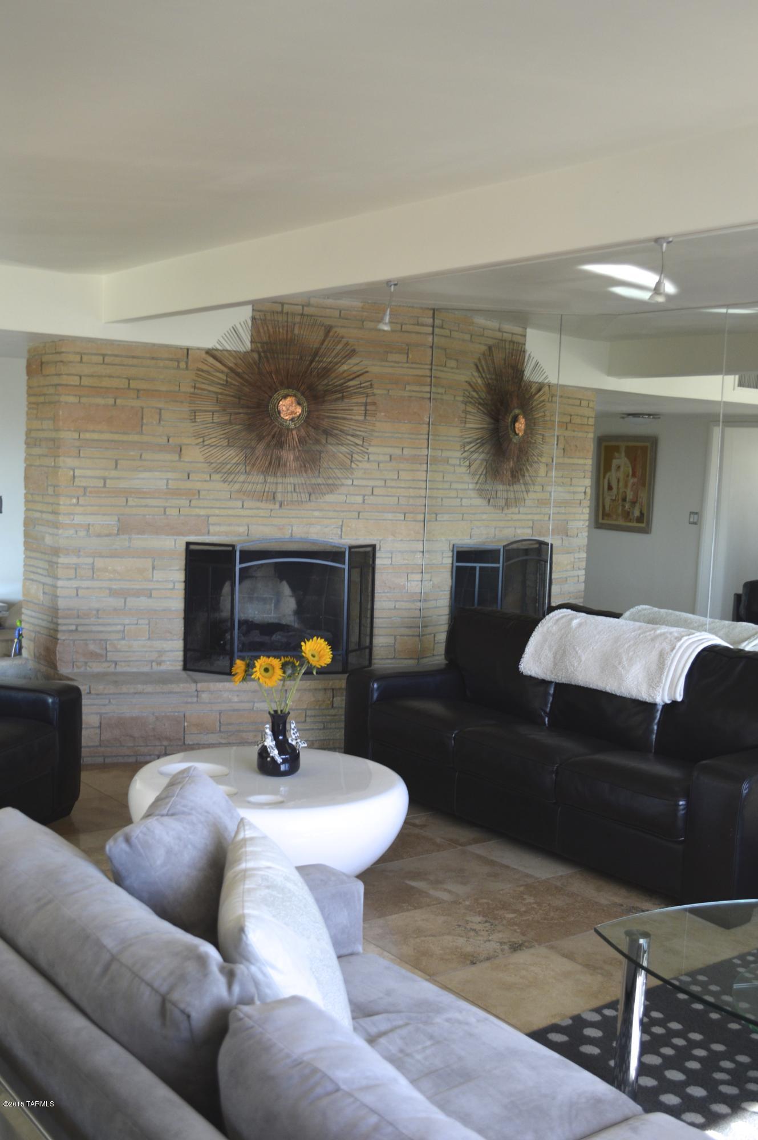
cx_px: 379
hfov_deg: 36.8
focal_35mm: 36
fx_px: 1139
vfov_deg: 53.2
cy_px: 570
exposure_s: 1/15
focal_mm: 24
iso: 400
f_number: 4
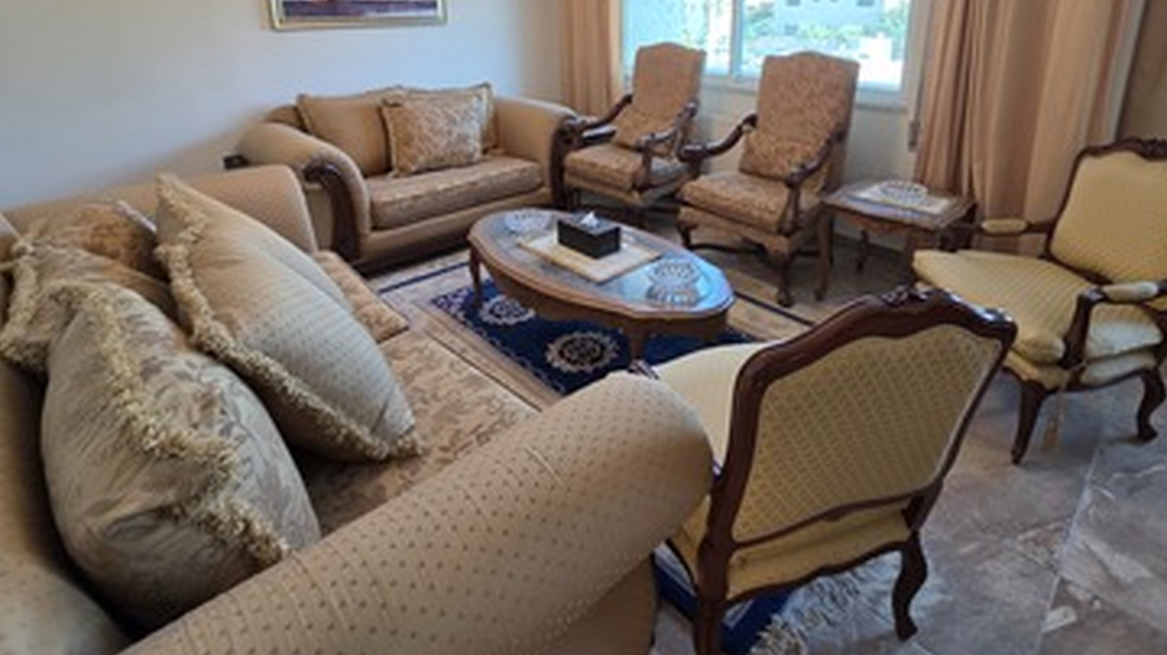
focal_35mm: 18
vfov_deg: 58.0
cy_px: 170
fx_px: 557
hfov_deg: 92.4
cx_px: 637
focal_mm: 2.2
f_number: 1.9
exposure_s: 1/100
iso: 200
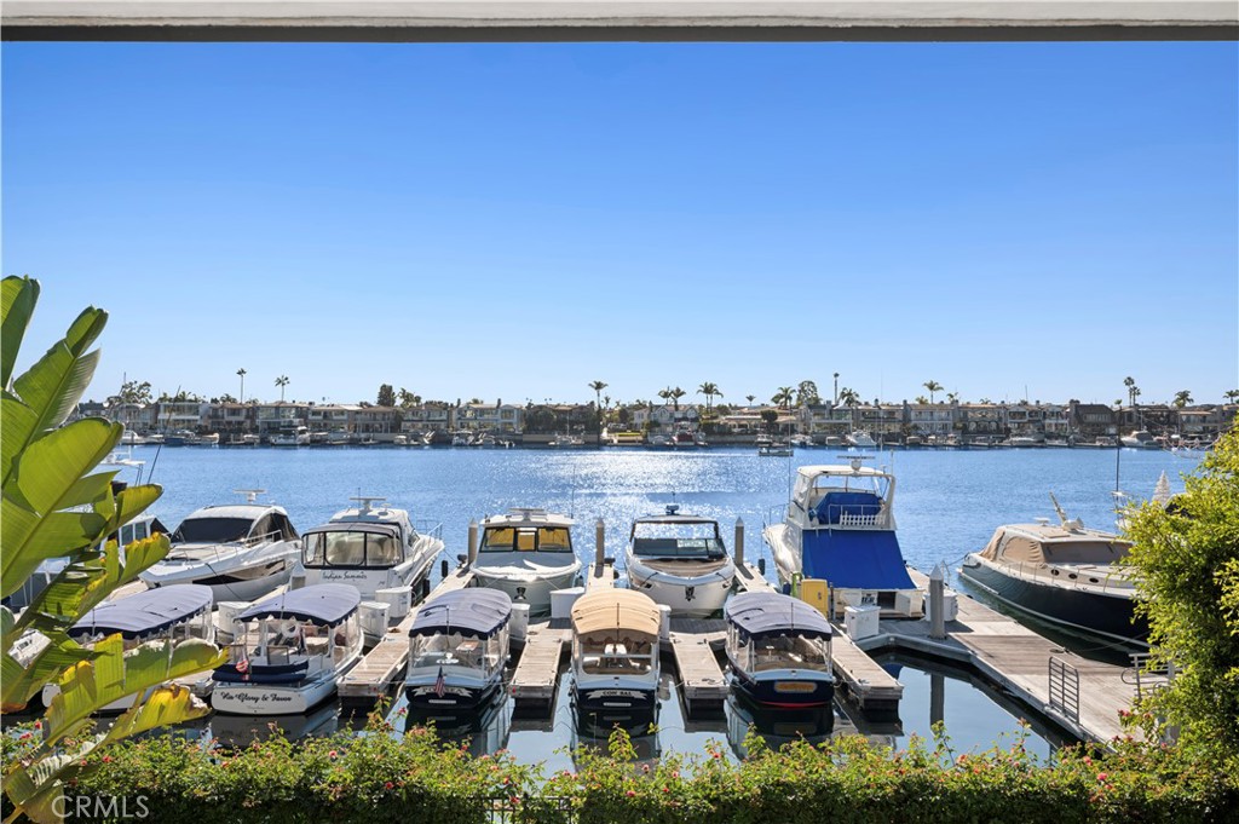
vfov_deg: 44.9
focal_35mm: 29
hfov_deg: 63.7
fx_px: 997
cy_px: 412
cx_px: 620
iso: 80
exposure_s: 1/125
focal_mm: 29
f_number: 9
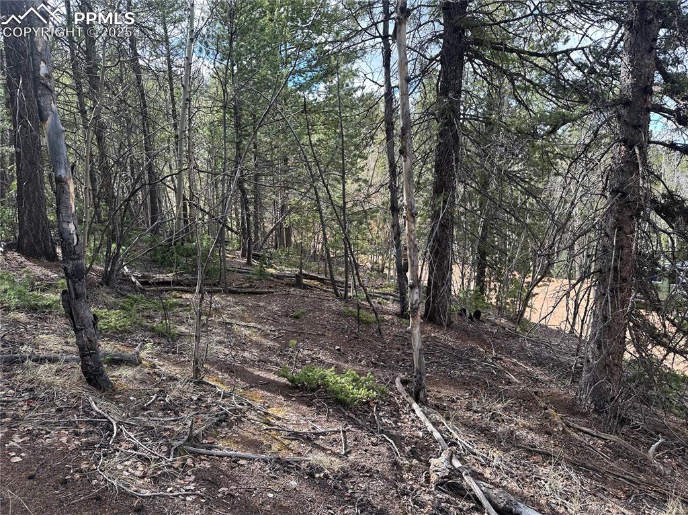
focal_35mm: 24
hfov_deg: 71.6
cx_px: 344
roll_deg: +2.4
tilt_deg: -9.9
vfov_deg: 56.8
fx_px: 477
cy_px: 258
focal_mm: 6.86
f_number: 1.78
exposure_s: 1/541
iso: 80
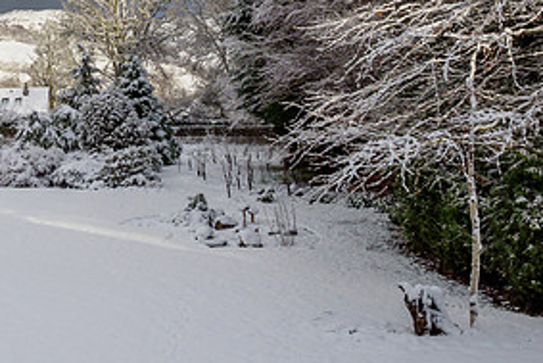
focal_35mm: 64
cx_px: 13
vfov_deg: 20.5
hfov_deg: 29.5
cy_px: -14
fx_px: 966
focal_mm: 15
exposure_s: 1/640
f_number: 7.1
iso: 200
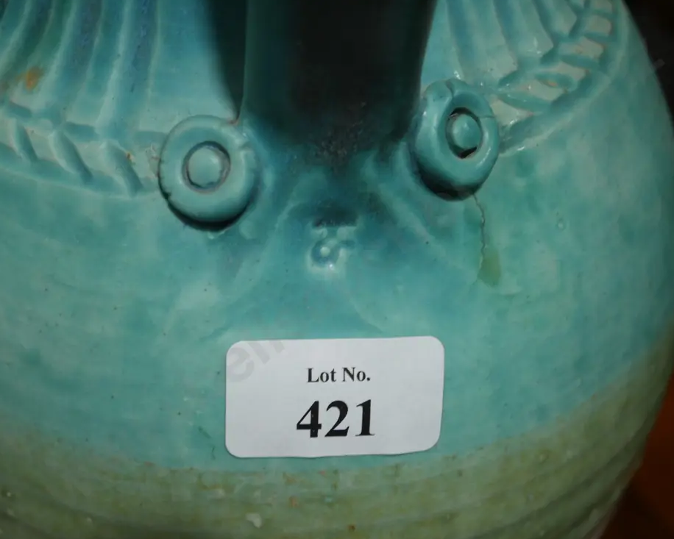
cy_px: 276
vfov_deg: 21.3
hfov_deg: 26.4
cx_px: 353
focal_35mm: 72
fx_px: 1436
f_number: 5.4
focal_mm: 33
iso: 500
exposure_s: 1/80
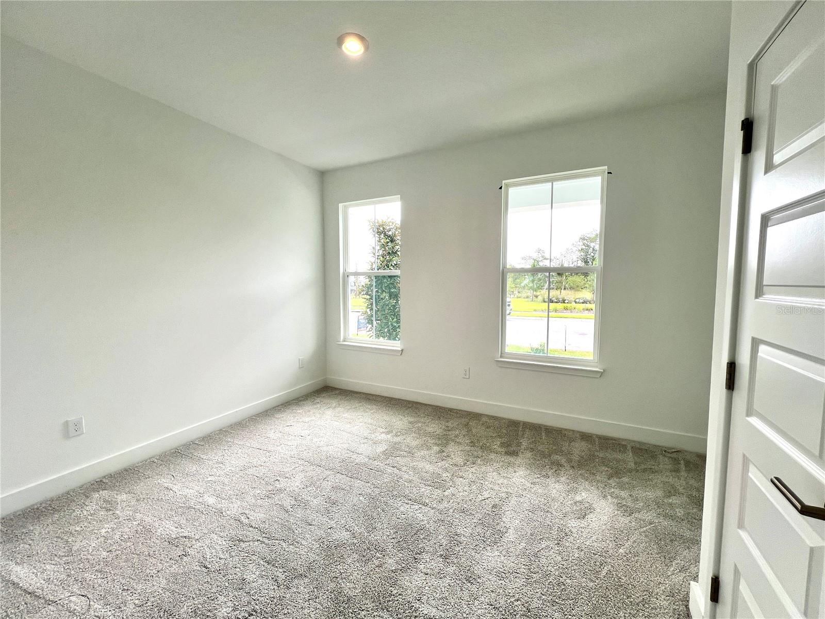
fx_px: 310
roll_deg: -0.5
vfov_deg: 89.9
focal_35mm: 13
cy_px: 310
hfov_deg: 106.2
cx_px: 412
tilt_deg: -5.1
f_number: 1.8
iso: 32
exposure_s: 1/231
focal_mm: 1.57
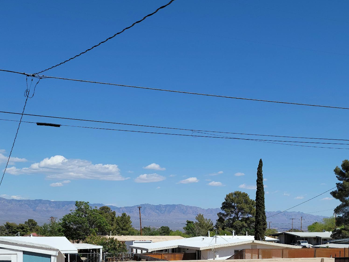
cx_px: 208
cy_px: 250
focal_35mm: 50
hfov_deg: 38.0
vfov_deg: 27.7
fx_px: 504
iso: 20
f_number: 1.8
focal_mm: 7
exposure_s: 1/2000
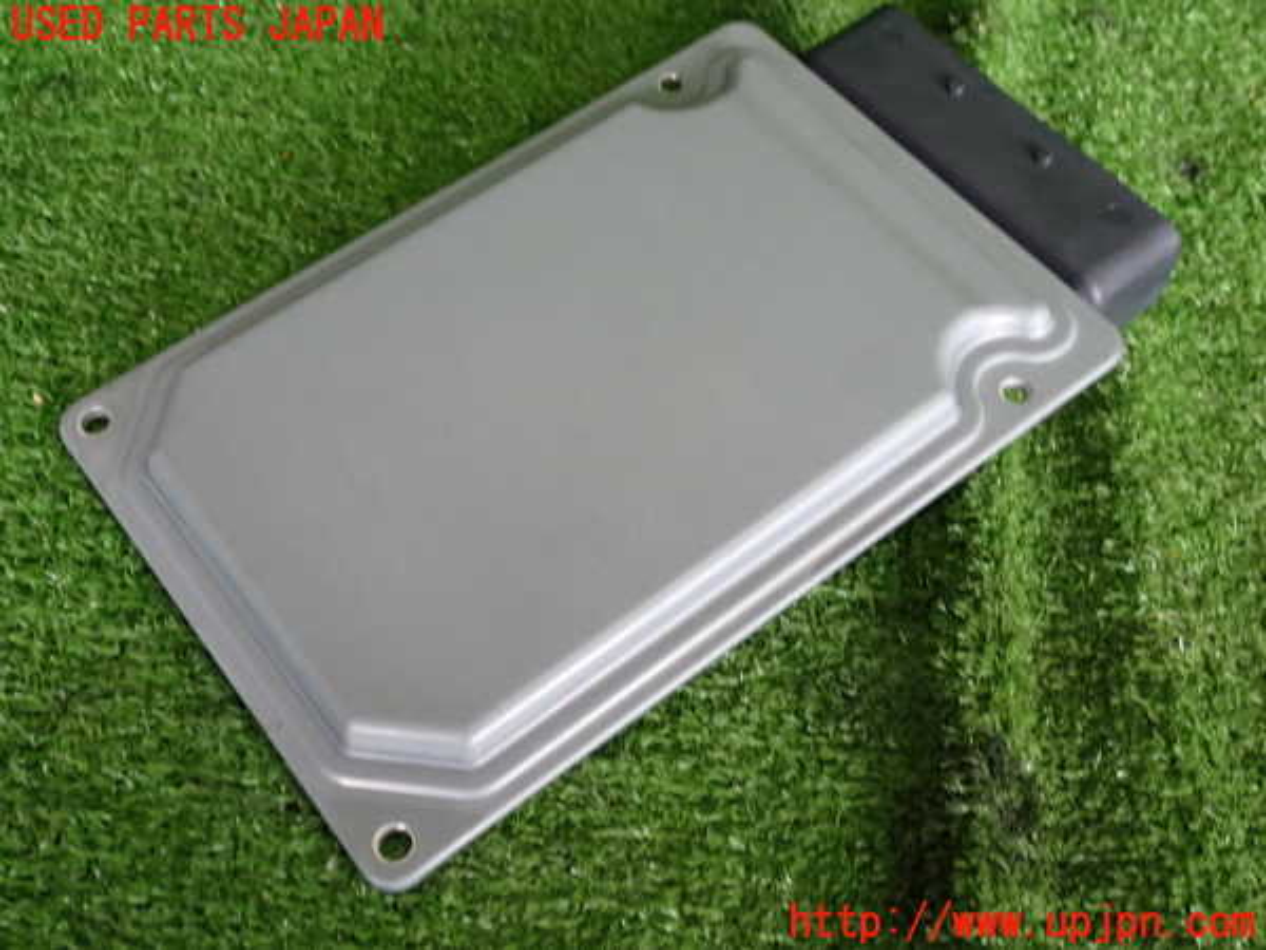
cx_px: 633
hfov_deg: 45.8
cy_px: 475
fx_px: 1499
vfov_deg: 35.1
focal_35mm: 41
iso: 320
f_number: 2.8
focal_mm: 7.31
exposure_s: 1/40
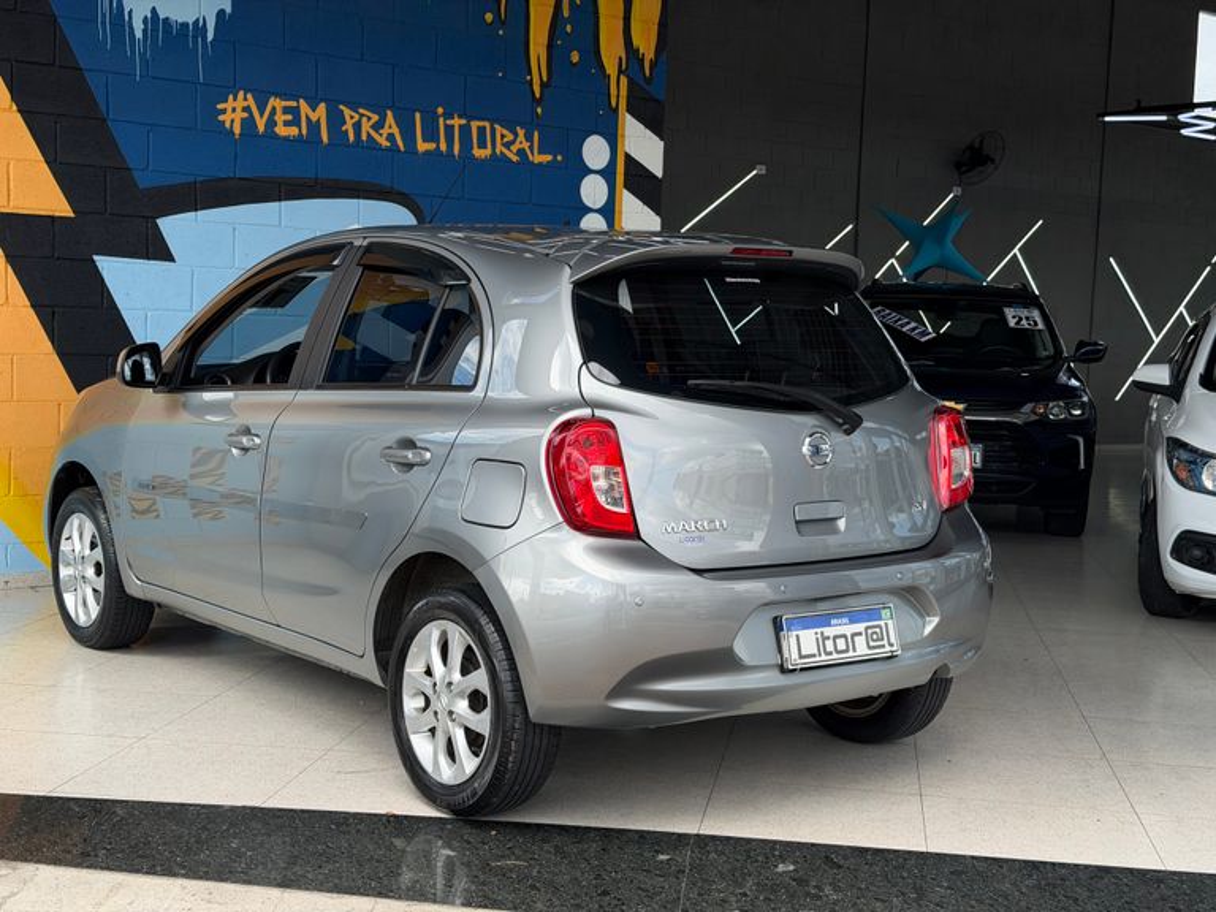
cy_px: 456
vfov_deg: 30.3
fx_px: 1686
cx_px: 608
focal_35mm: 48
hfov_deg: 39.7
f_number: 1.78
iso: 64
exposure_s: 1/1133
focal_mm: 6.76
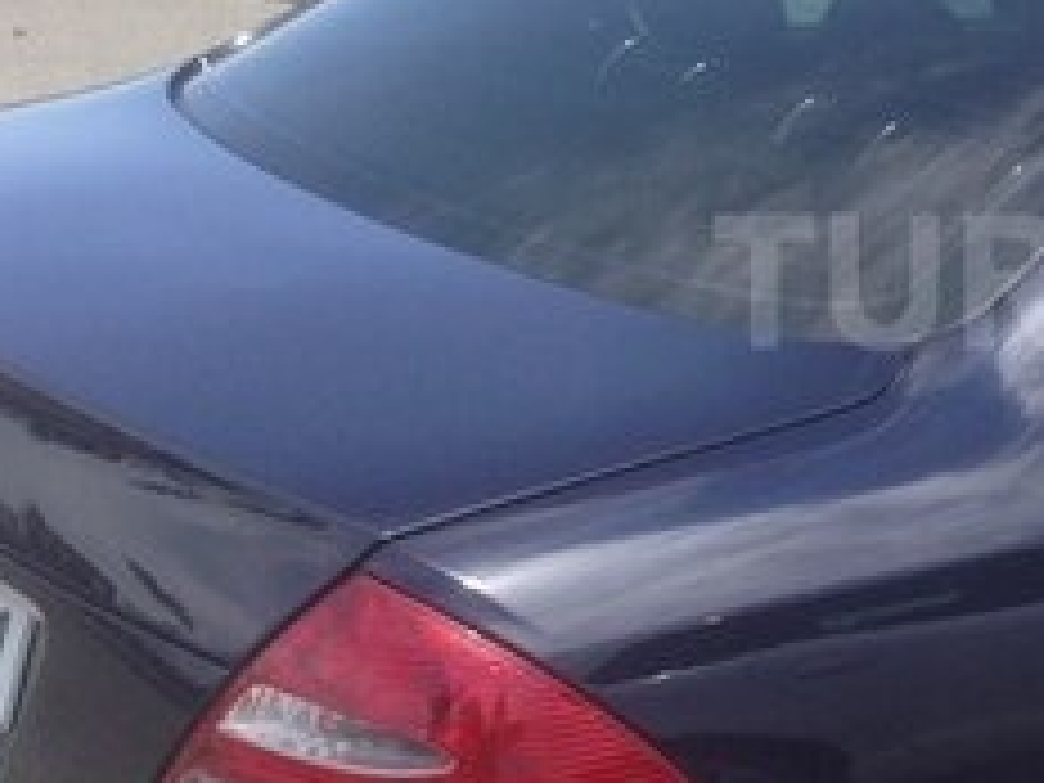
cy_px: 281
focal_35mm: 94
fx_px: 2835
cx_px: 1174
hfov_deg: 19.9
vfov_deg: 15.7
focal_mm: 4.12
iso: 50
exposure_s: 1/602
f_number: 2.4
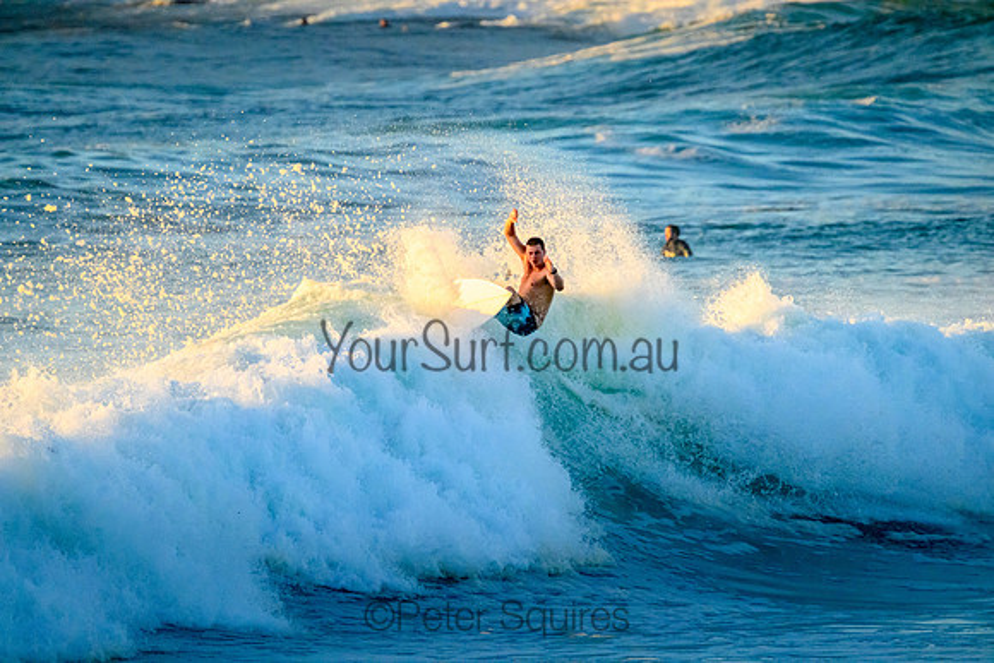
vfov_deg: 1.7
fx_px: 22093
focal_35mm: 800
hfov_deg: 2.6
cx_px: 497
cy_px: 332
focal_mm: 800
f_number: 11
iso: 5600
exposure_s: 1/2000
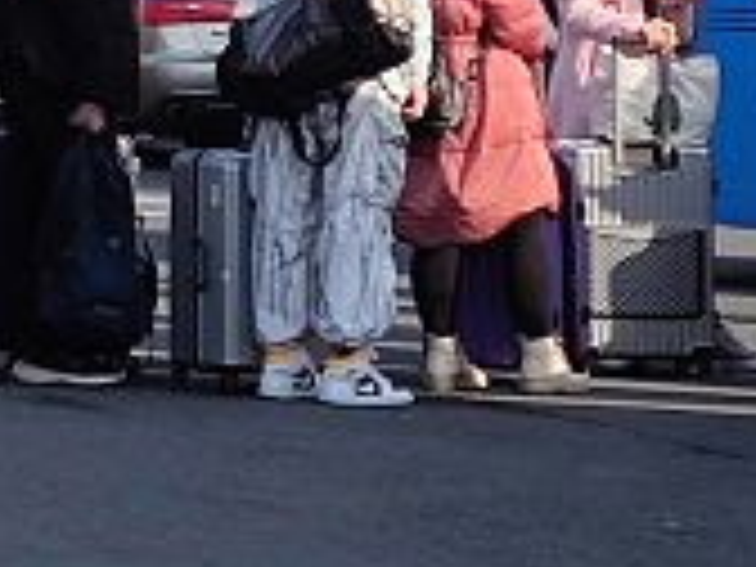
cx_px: -1274
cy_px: -562
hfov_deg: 5.4
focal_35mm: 350
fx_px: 7644
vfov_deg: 4.2
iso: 50
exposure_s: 1/1723
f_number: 2
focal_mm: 8.16
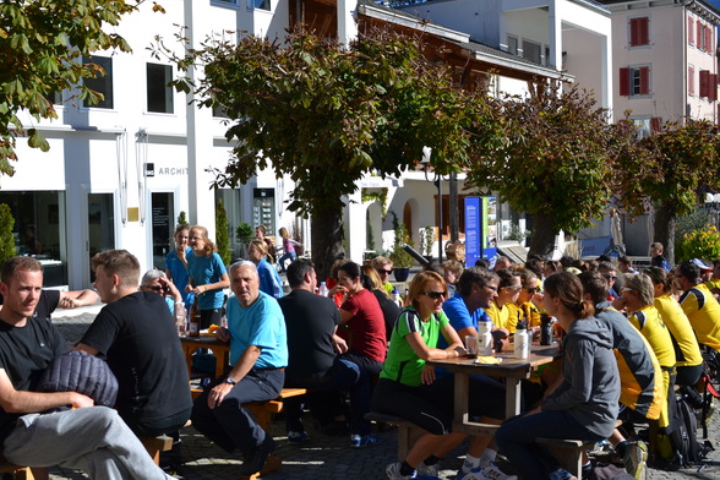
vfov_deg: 29.2
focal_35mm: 46
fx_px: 920
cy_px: 222
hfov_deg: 42.7
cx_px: 345
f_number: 8
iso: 100
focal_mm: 24
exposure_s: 1/250
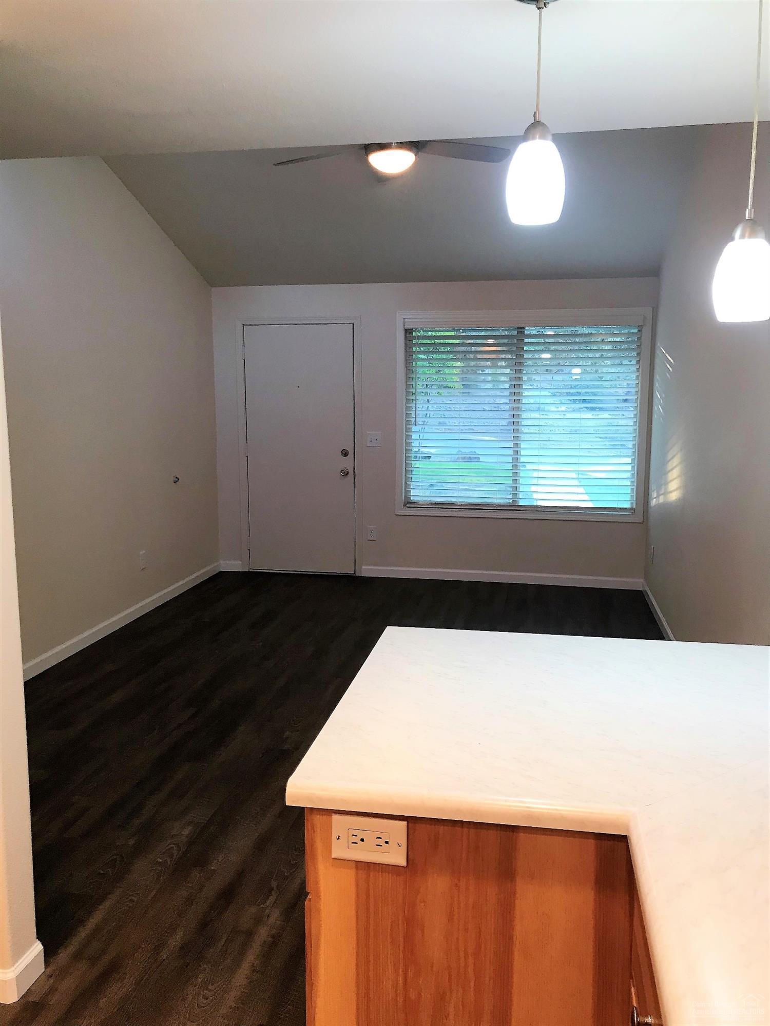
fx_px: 830
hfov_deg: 49.7
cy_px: 513
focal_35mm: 28
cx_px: 385
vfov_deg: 63.4
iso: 32
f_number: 1.8
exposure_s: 1/24
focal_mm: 3.99
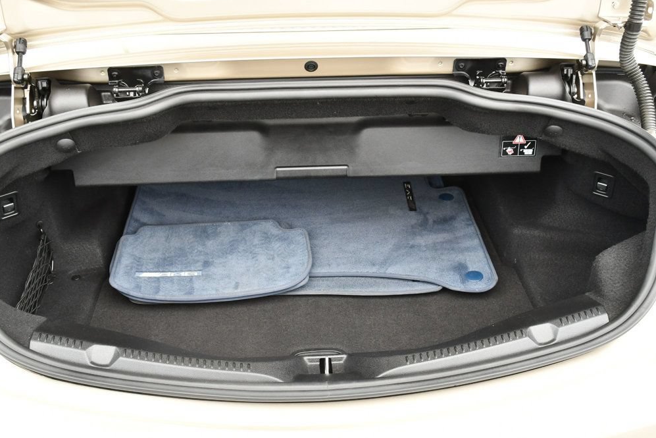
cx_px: 322
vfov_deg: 36.0
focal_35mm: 37
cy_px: 215
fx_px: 674
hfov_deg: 51.9
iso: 400
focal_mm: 18
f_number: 5
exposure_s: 1/250
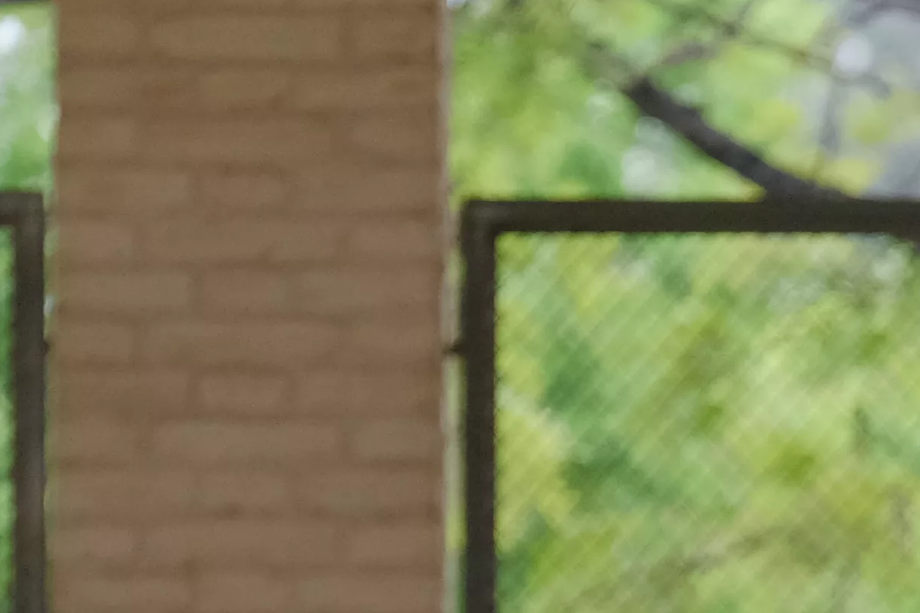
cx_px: 1052
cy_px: 1201
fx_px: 17936
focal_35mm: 702
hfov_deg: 2.9
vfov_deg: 2.0
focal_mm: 115.9
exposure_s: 1/1000
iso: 1600
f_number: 4.2
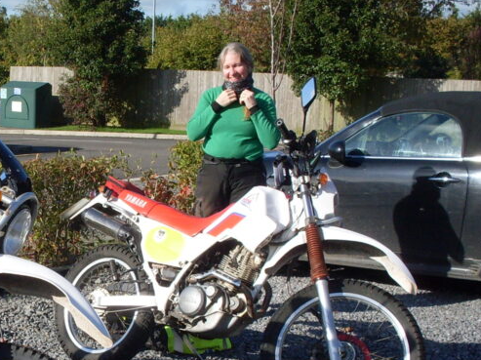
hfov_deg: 24.2
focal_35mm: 79
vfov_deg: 18.4
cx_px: 64
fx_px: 1097
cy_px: 301
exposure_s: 1/250
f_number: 8.4
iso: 80
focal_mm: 6.3
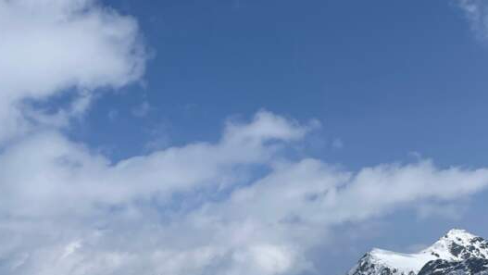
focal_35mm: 55
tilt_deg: +8.4
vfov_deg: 21.8
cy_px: 178
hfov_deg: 37.8
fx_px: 712
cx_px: 261
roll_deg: +4.0
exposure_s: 1/11905
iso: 32
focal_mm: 4.2
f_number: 1.6
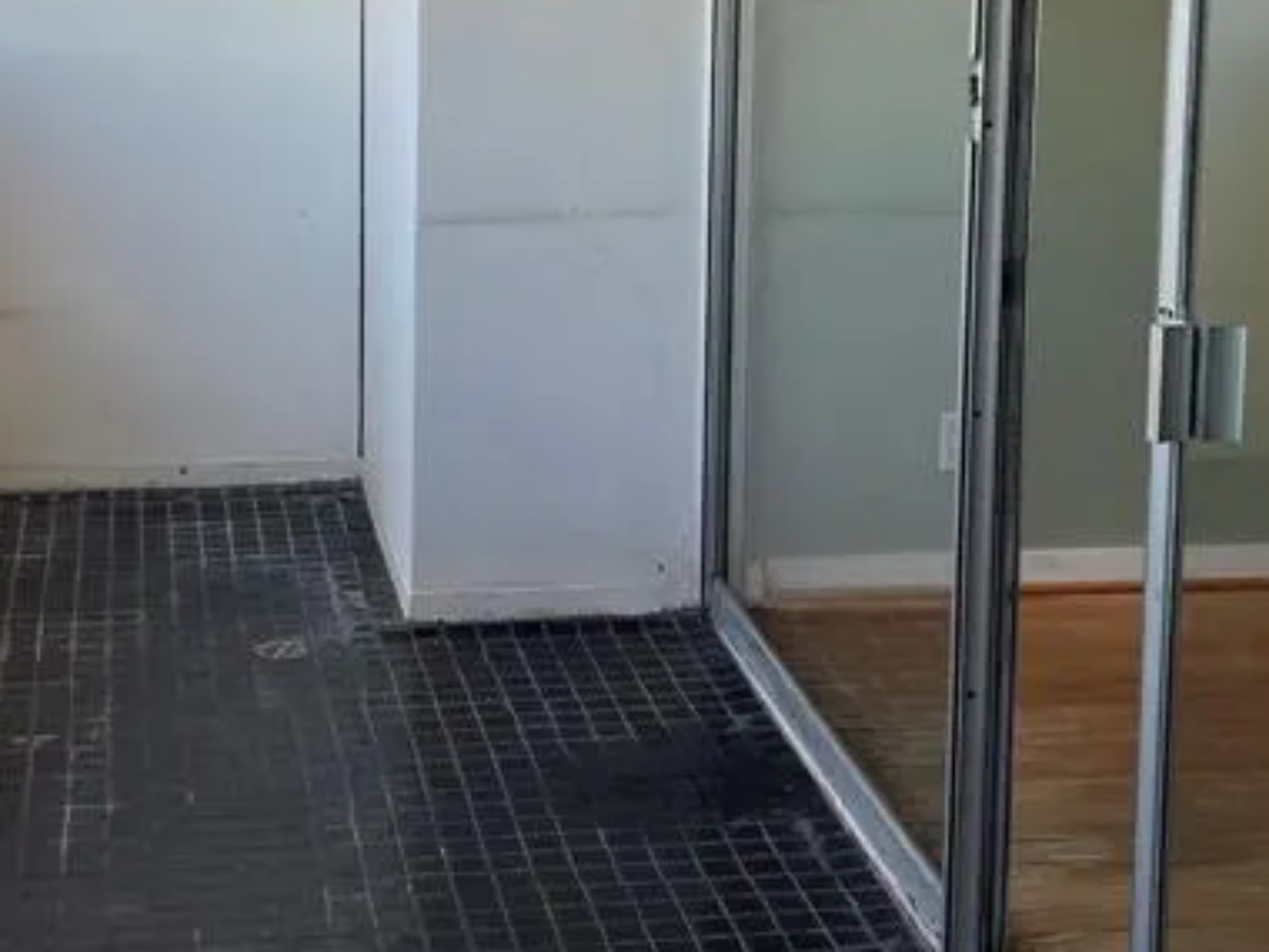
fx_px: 2566
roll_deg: -0.7
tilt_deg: -7.2
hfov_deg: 27.7
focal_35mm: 70
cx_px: 514
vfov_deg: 20.7
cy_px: 154
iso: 50
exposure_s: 1/775
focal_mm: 5.7
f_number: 1.5
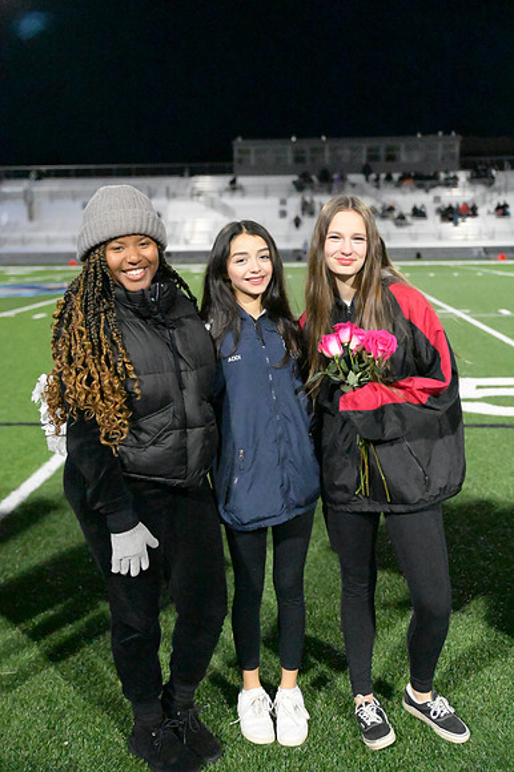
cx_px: 257
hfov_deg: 33.4
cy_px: 386
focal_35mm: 40
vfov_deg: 48.5
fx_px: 858
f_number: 2.8
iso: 51200
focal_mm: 40
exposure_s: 1/8000
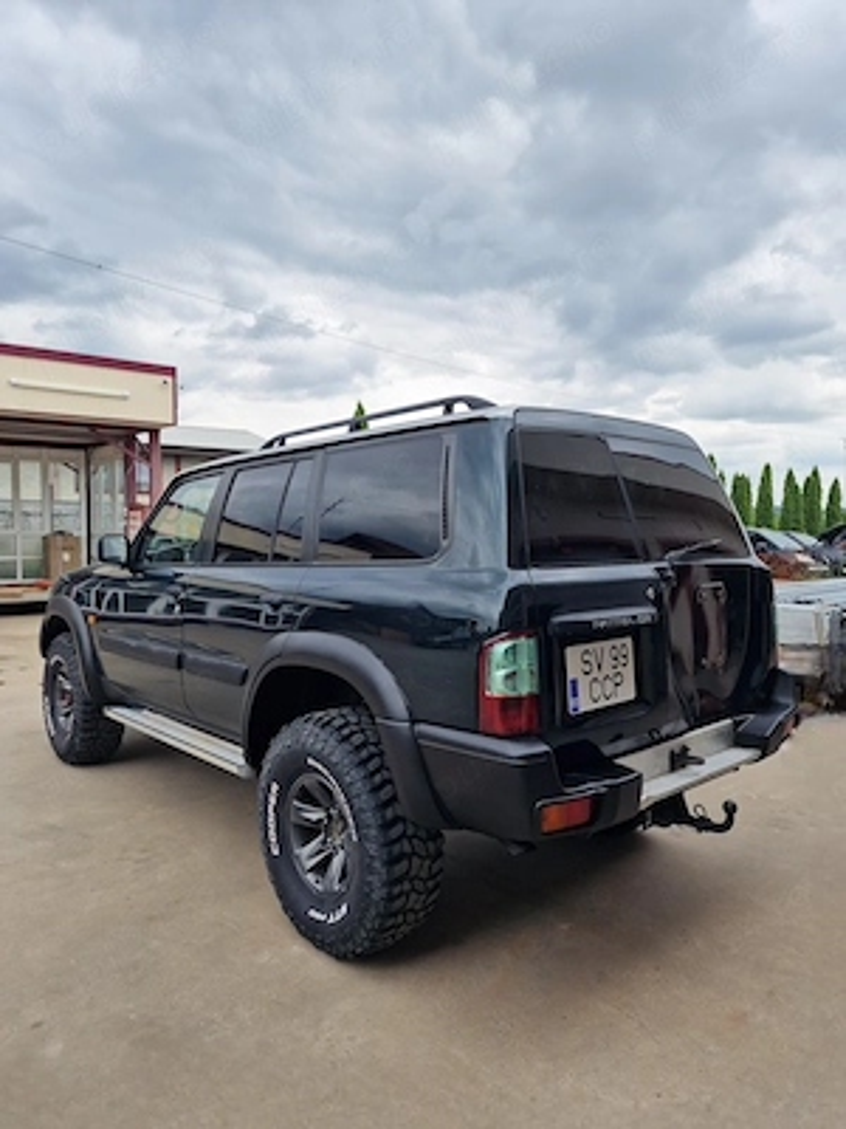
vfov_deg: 73.9
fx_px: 749
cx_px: 423
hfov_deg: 58.9
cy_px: 564
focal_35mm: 23
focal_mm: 6.4
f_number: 1.8
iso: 50
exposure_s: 1/556
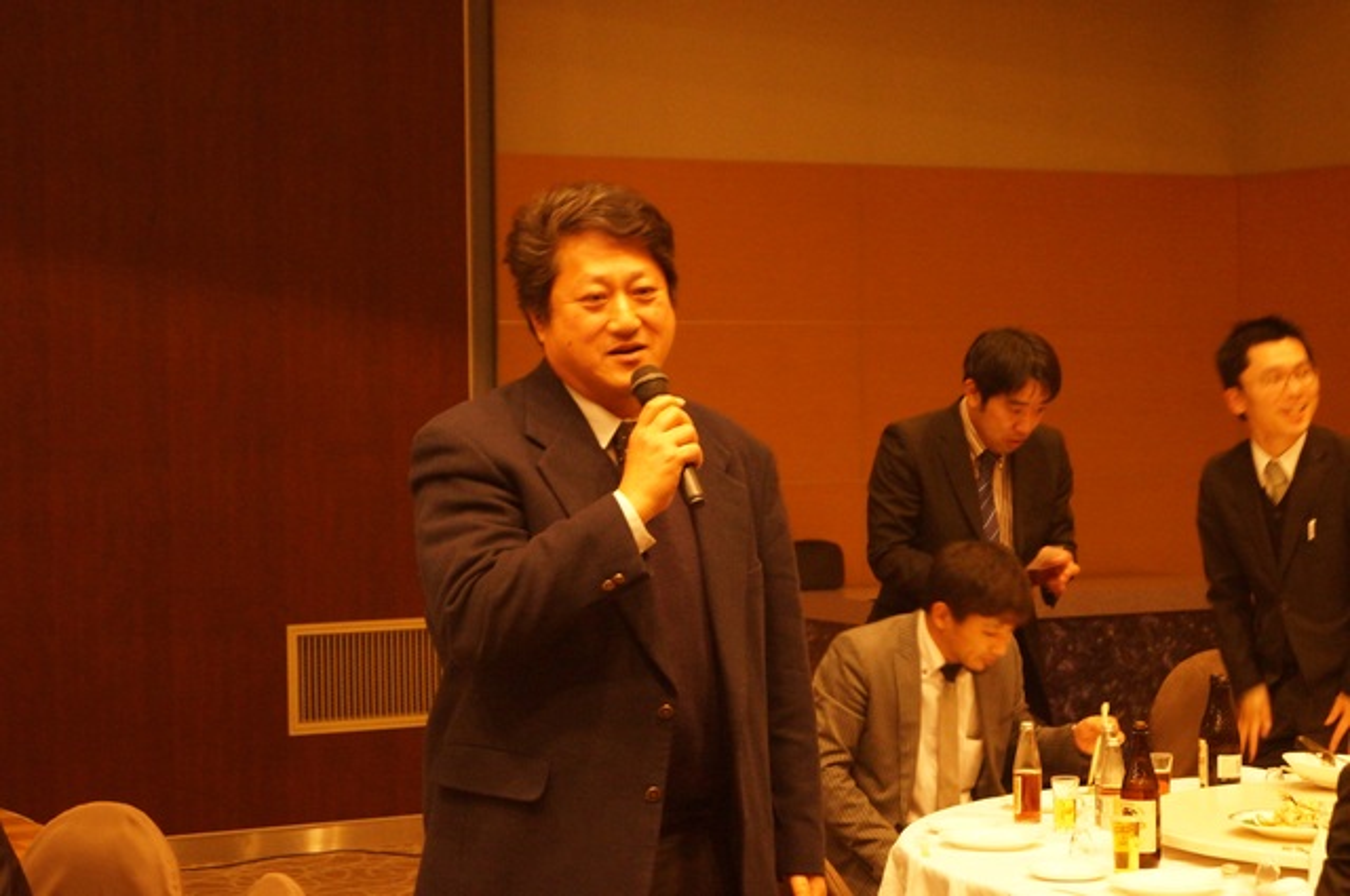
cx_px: 675
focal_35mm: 75
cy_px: 448
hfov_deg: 27.0
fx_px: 2809
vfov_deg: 18.1
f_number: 5.6
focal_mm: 50
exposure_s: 1/13
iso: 3200
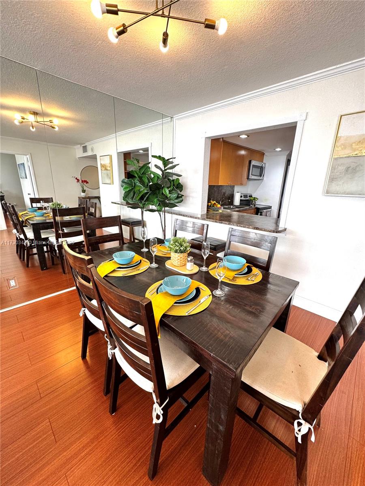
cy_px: 243
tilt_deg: -17.2
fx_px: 197
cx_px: 182
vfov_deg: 102.1
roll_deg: -1.9
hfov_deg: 85.7
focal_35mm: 14
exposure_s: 1/99
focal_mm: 2.22
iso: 160
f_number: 2.2
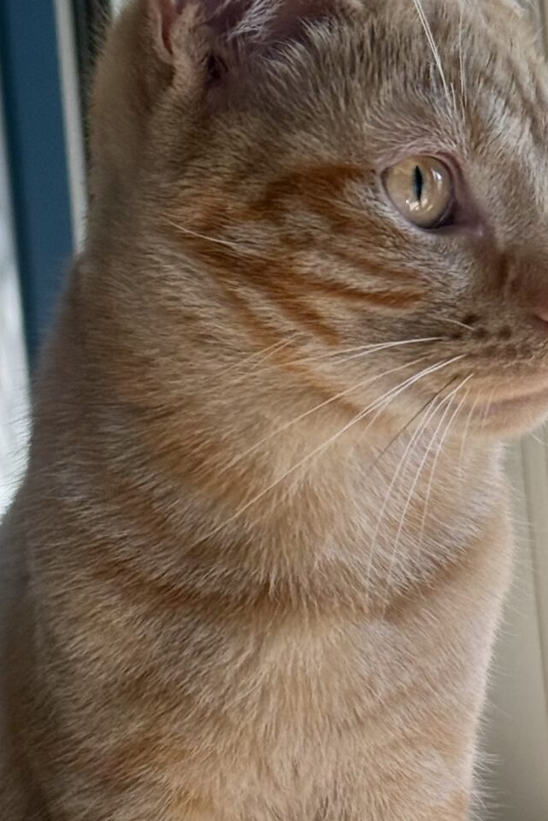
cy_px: 759
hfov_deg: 10.3
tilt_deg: -8.2
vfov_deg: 15.2
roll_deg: +4.0
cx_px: 362
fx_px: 3036
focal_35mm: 133
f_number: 1.78
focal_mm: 6.76
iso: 80
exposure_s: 1/142
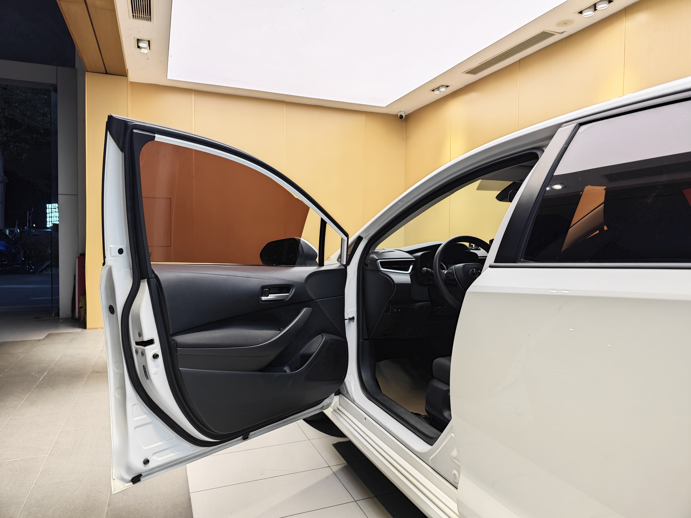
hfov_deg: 73.9
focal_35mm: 23
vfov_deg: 58.9
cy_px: 259
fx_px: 459
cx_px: 346
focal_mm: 8.7
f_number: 1.9
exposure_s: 1/61
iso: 400
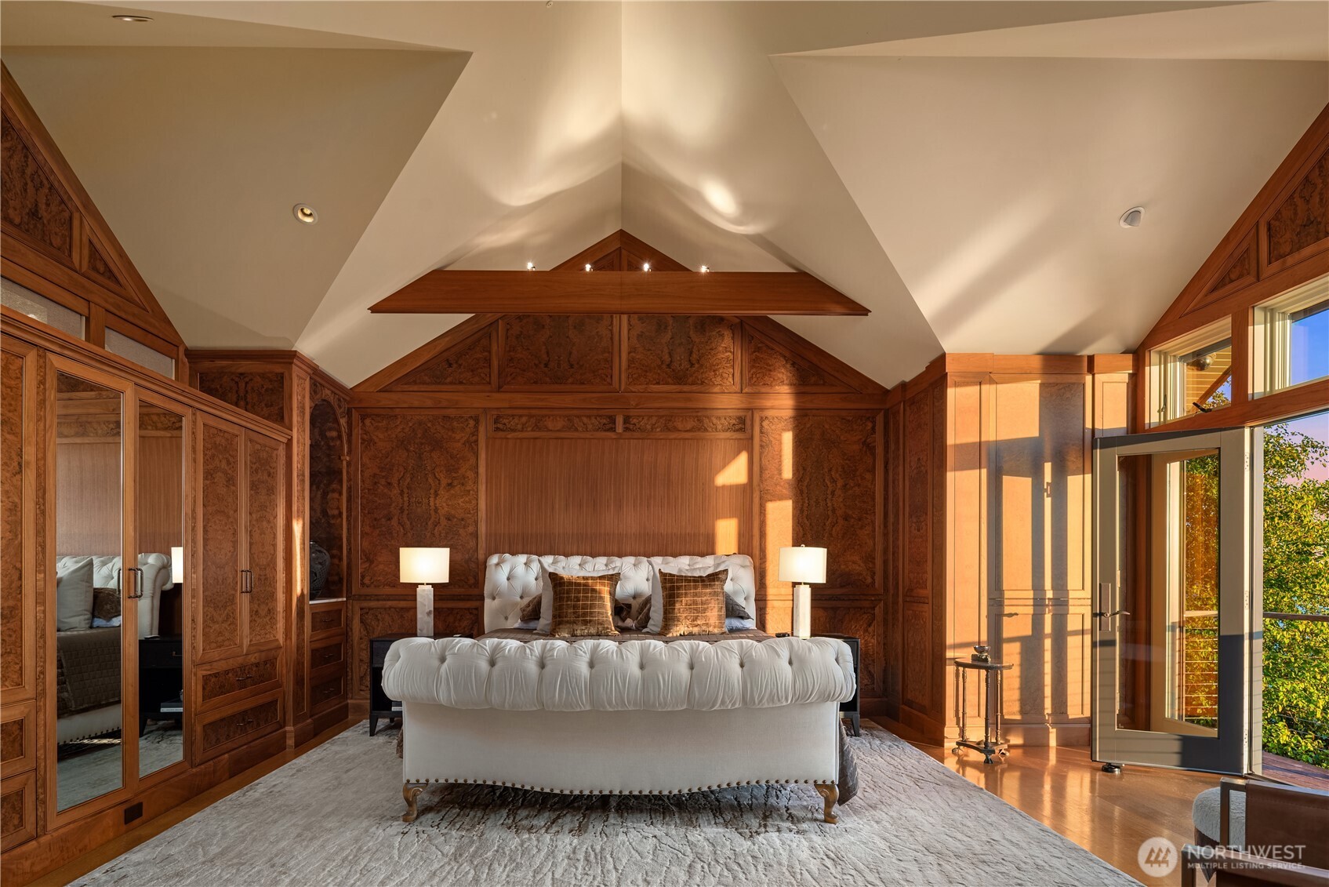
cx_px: 664
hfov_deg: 86.9
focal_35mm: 19
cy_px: 444
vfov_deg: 64.6
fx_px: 702
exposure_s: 1/5
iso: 100
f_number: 7.1
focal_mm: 19
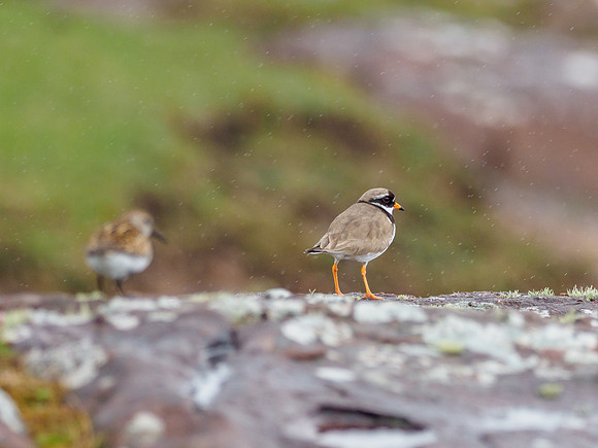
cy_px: 241
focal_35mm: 1009
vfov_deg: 1.5
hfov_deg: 2.0
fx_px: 17430
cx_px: 442
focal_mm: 300
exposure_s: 1/1250
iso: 400
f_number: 4
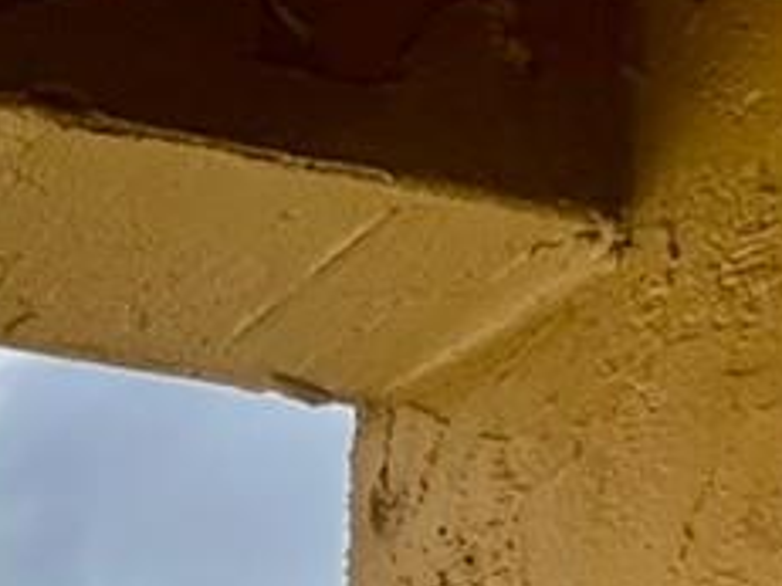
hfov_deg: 13.3
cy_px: 1768
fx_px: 2190
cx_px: -1229
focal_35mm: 97
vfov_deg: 10.6
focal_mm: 2.22
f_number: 2.2
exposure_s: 1/694
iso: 40
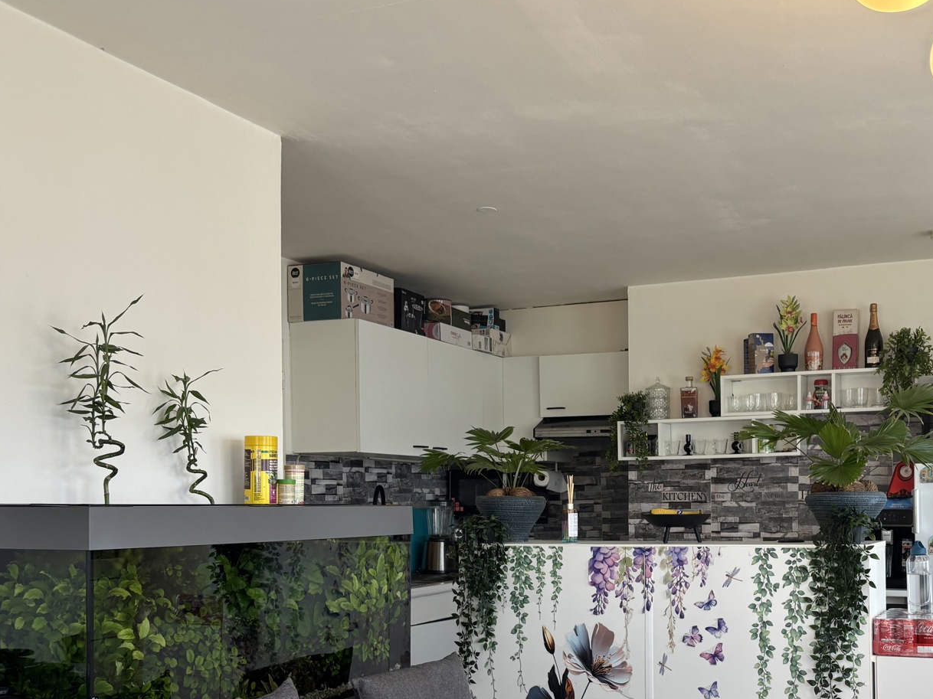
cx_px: 611
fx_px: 1105
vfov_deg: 34.5
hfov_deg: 45.2
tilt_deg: -0.2
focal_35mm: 41
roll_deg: +0.0
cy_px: 516
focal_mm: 5.96
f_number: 1.6
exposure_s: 1/121
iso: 50
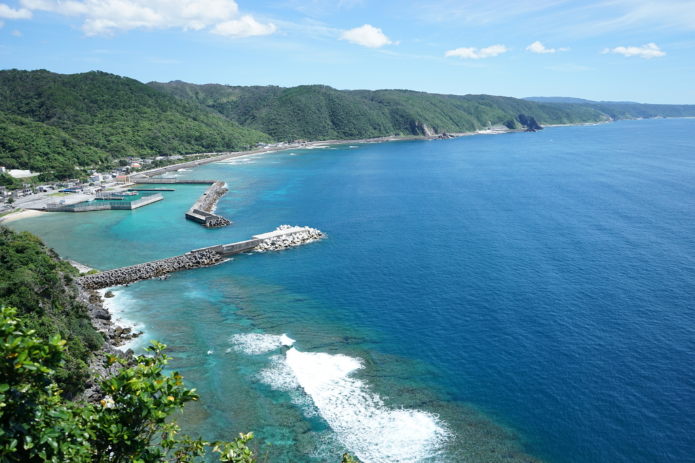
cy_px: 232
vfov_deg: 46.4
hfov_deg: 65.5
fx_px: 541
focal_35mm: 28
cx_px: 348
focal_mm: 28
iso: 320
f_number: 4
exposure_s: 1/640
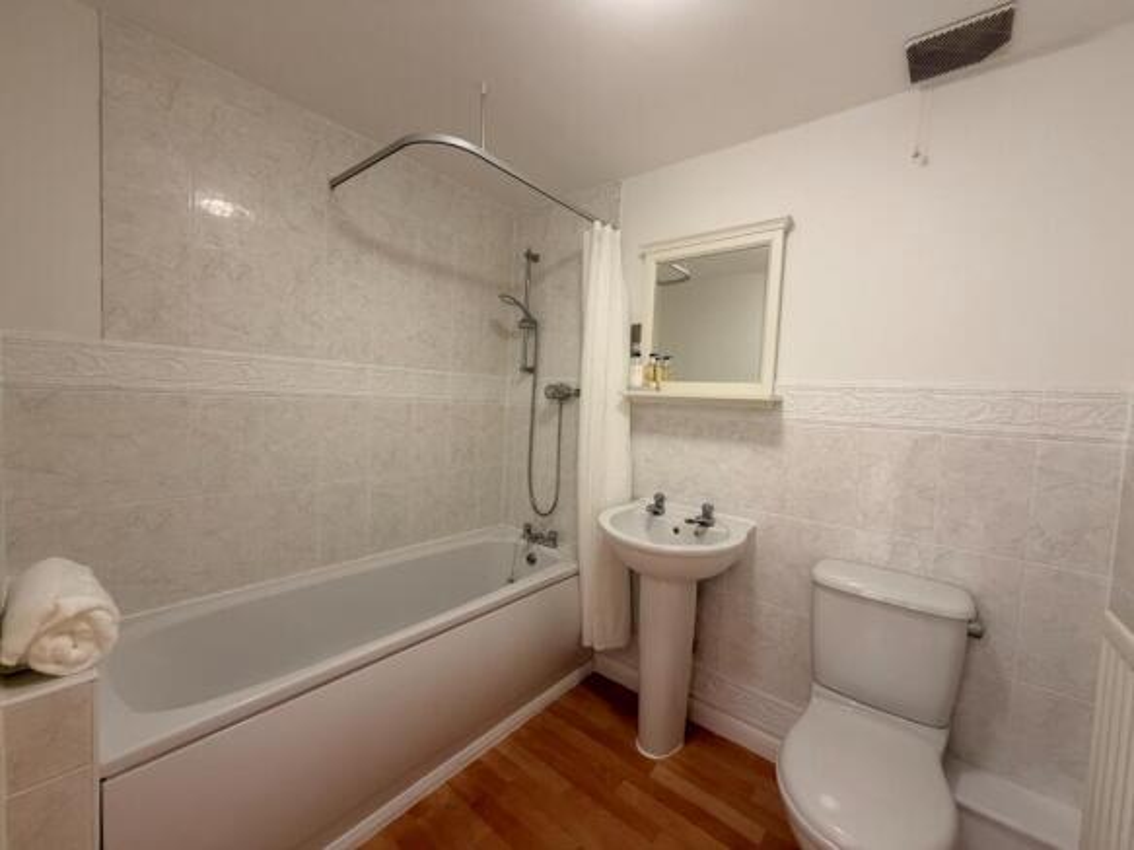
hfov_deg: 102.1
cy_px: 425
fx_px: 459
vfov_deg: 85.7
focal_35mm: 14
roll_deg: -2.6
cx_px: 567
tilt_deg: -3.7
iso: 250
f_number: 2.2
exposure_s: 1/121
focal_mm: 2.22
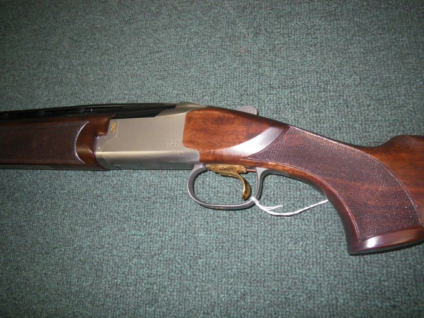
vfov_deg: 49.7
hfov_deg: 63.4
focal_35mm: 28
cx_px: 212
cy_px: 159
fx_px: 343
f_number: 3.5
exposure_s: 1/50
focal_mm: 5
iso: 400
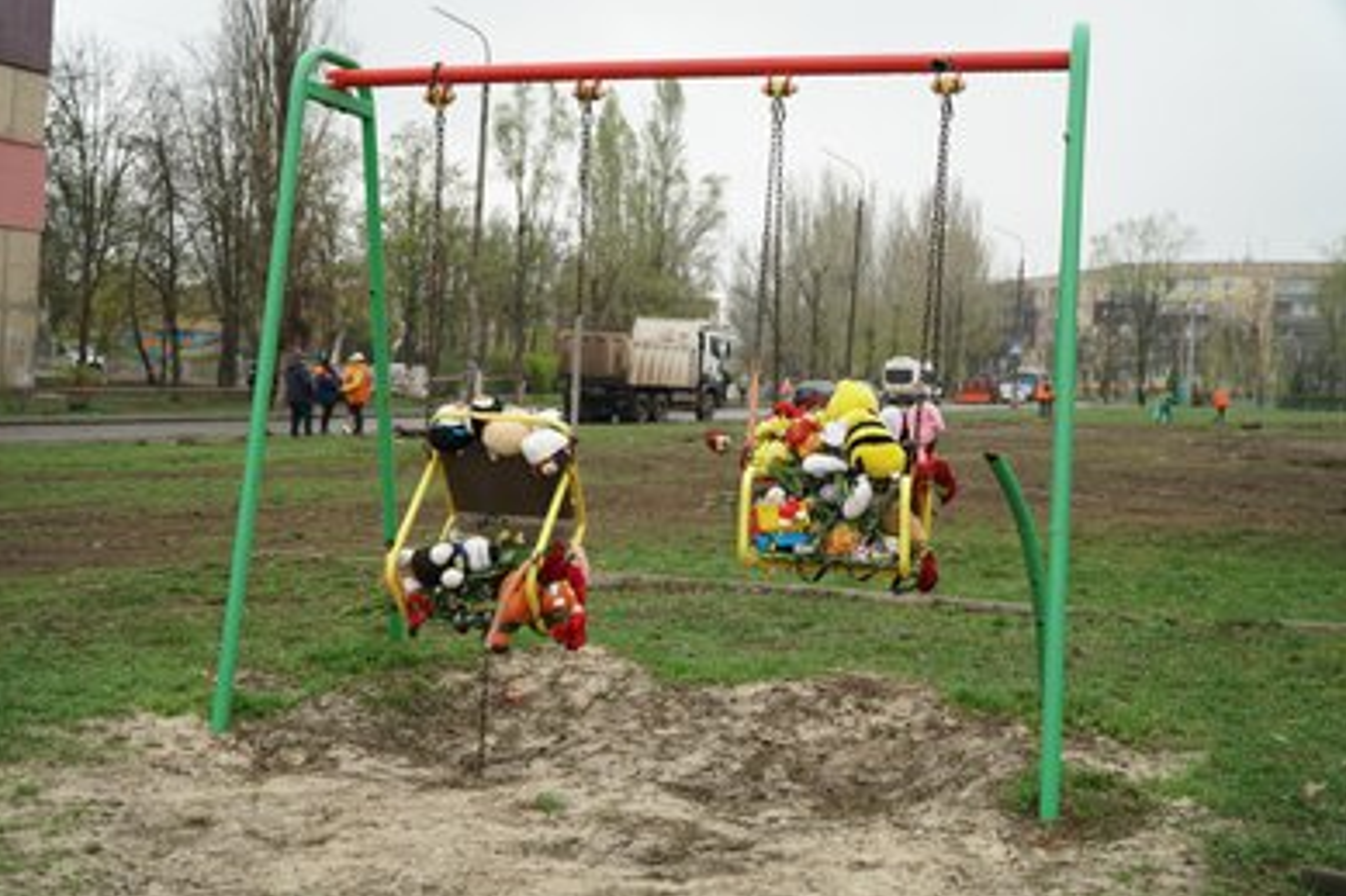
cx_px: 661
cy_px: 446
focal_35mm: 37
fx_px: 1383
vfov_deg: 35.9
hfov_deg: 51.9
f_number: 4
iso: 250
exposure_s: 1/160
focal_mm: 24
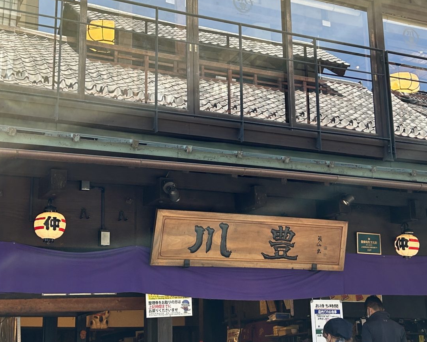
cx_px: 231
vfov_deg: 25.3
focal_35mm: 60
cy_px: 142
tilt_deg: +17.3
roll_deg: +1.4
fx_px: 758
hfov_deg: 31.4
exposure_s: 1/384
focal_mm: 5.7
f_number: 1.5
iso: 50
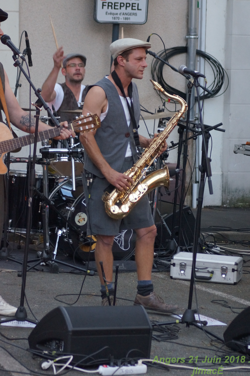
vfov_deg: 12.5
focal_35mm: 165
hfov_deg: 8.3
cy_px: 188
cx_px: 125
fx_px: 1723
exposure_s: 1/200
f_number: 5
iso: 1600
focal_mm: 110
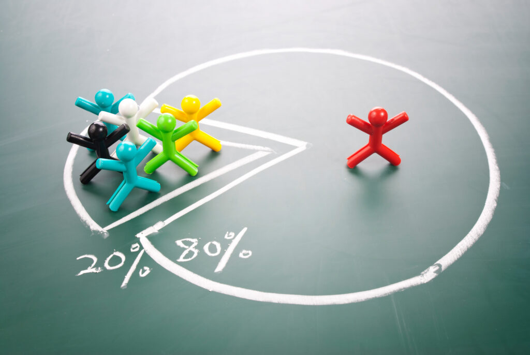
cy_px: 178
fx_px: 774
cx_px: 265
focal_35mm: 52
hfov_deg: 37.8
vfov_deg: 25.8
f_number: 11
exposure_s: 1/100
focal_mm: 35
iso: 100
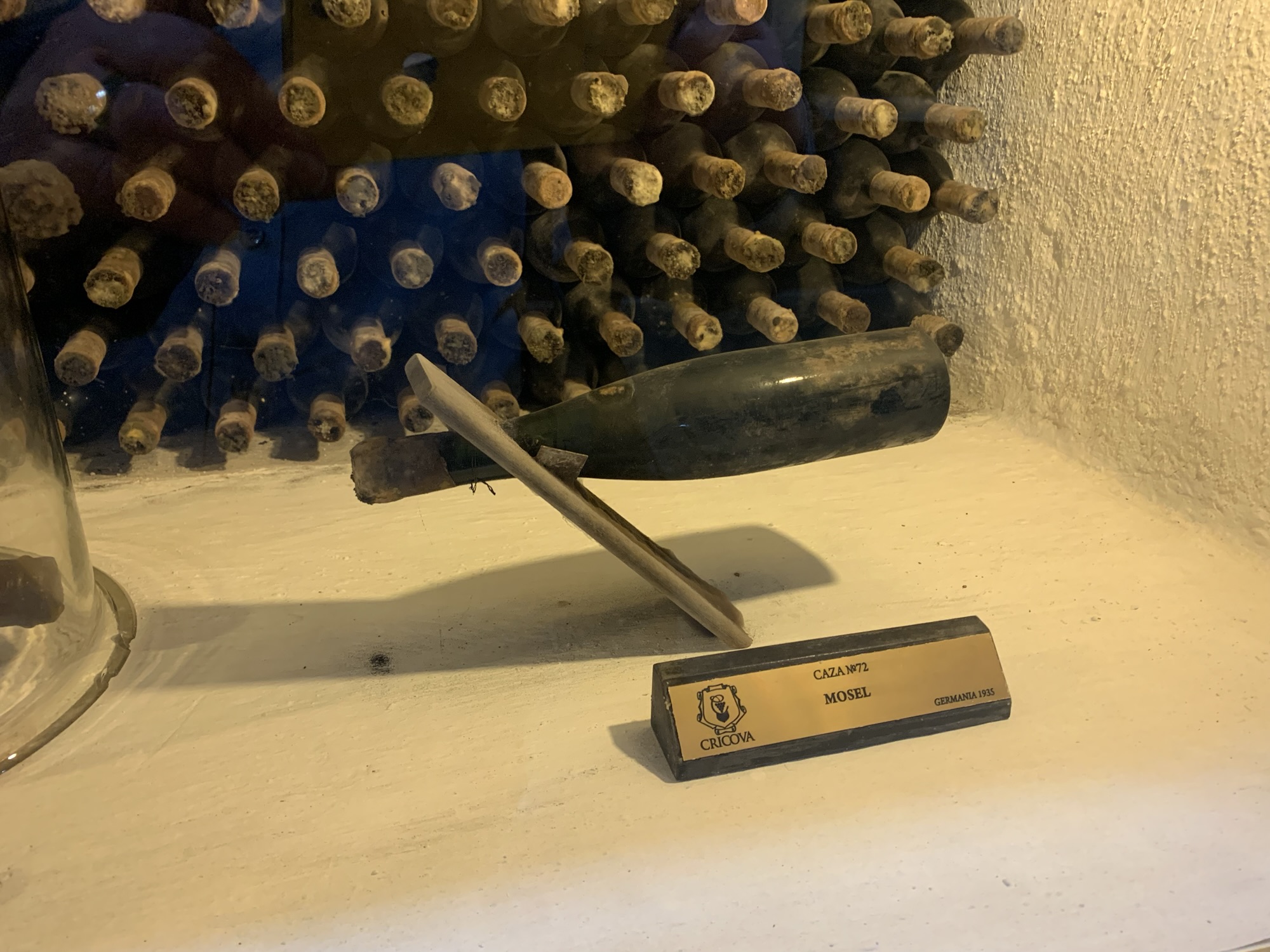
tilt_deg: -26.5
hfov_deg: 67.3
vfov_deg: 53.1
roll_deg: -2.1
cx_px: 635
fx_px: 954
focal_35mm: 26
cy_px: 476
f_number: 1.8
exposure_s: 1/50
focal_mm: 4.25
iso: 320
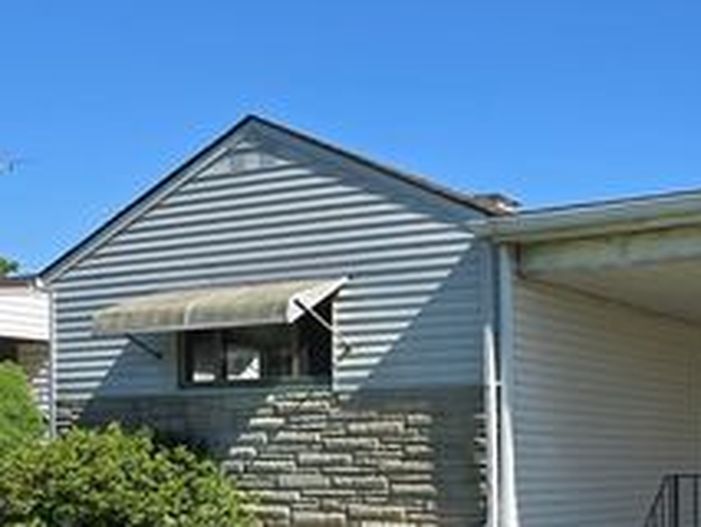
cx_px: 691
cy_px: 476
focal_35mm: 54
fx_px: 1094
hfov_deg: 32.8
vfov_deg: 26.2
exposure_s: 1/614
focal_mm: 6.3
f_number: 1.7
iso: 12
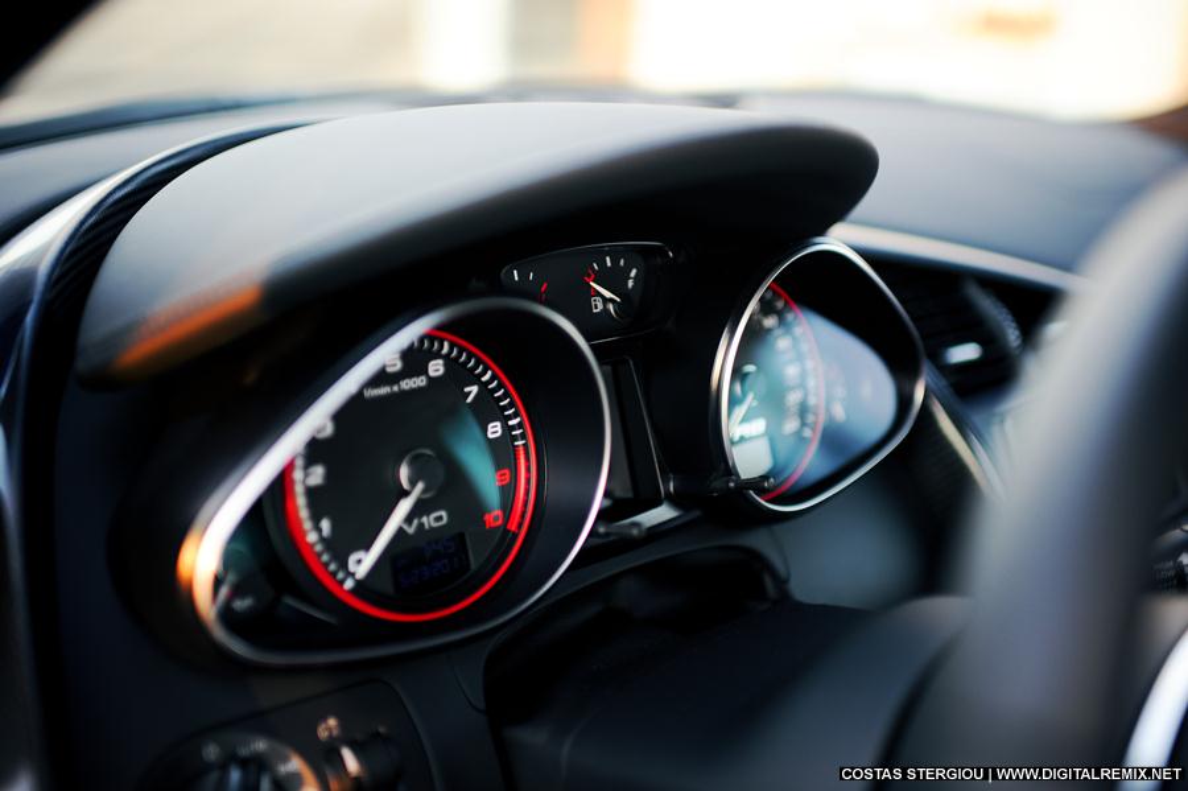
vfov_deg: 37.8
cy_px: 396
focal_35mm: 35
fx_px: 1154
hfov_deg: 54.5
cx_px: 594
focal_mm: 35
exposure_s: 1/100
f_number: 1.4
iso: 320
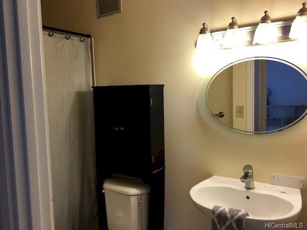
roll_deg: +2.2
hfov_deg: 61.7
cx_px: 154
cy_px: 115
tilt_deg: -5.5
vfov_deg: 48.2
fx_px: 257
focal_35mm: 29
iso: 25
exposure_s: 1/40
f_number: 2.2
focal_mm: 4.15
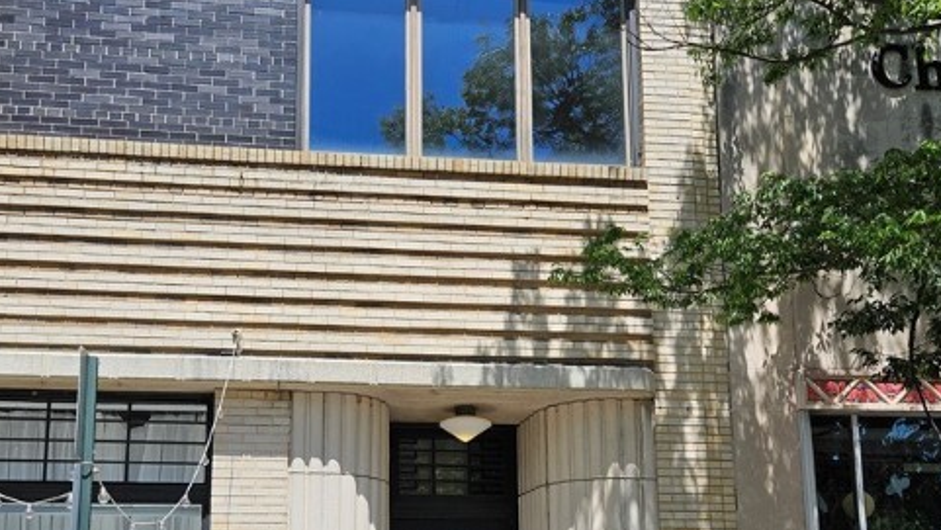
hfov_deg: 50.3
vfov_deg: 28.7
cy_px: 465
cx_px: 401
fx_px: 998
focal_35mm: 40
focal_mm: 5.4
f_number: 1.8
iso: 32
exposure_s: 1/2000
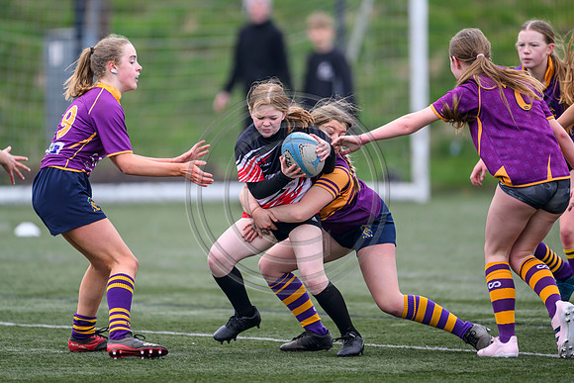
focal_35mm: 560
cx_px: 287
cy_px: 192
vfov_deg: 2.5
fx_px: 8931
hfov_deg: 3.7
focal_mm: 560
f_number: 4
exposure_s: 1/1600
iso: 800
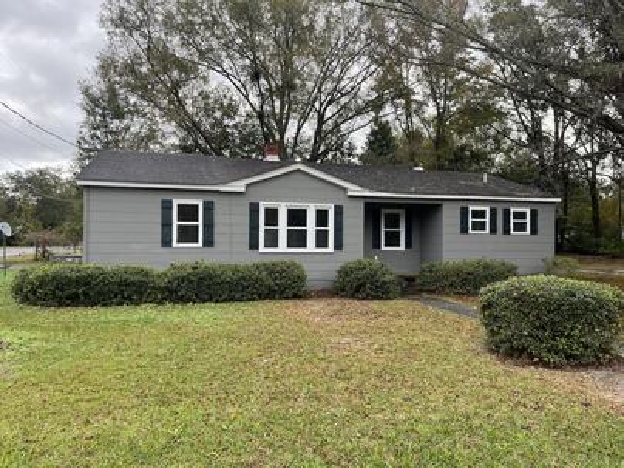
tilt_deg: +0.6
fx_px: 469
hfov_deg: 67.3
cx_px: 312
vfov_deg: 53.1
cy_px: 234
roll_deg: +0.3
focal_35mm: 26
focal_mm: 5.1
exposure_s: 1/571
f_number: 1.6
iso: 50
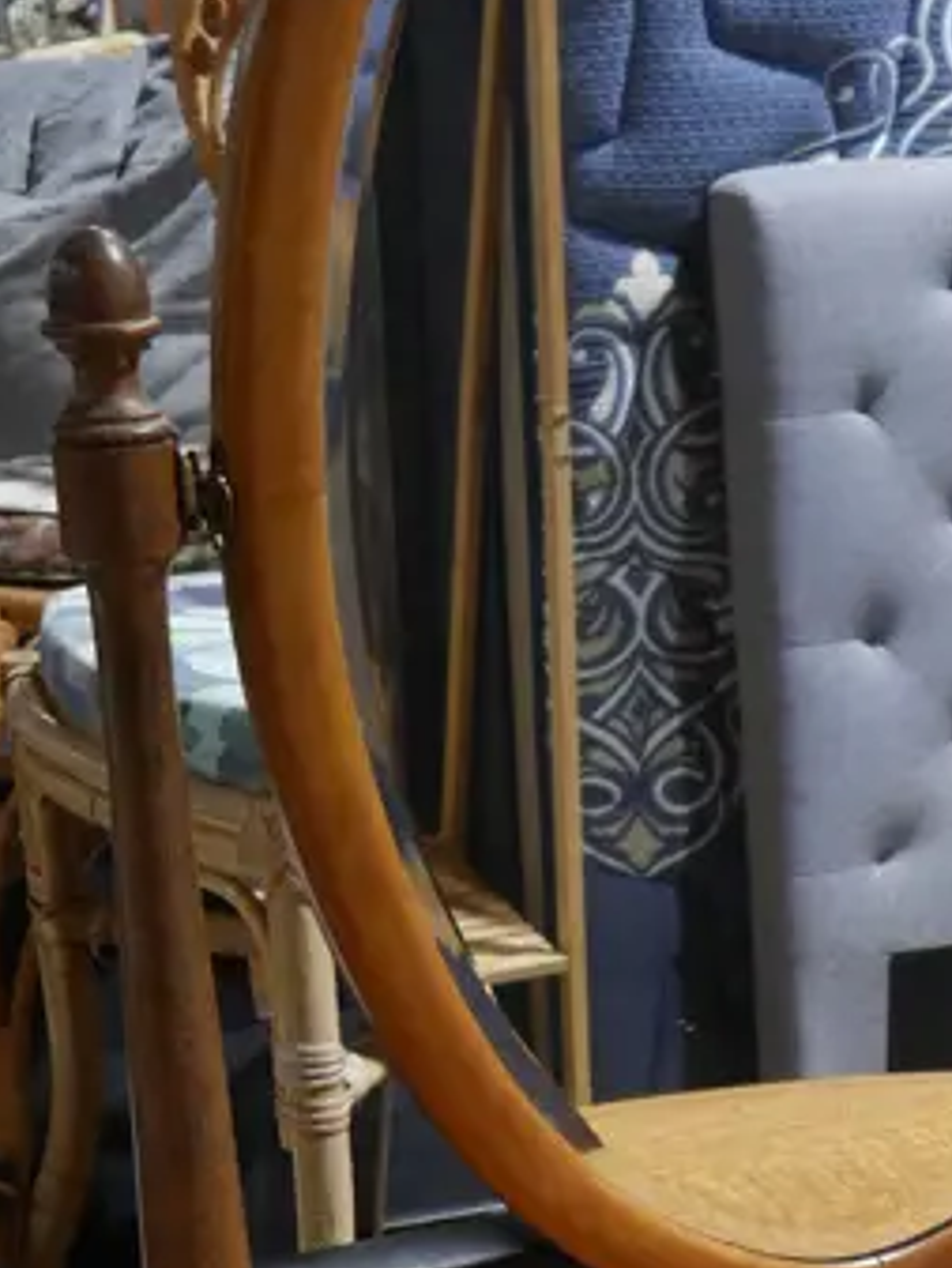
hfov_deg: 16.7
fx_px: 3115
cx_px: 1125
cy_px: 1434
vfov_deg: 21.7
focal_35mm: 85
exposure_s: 1/60
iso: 400
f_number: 3.5
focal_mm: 14
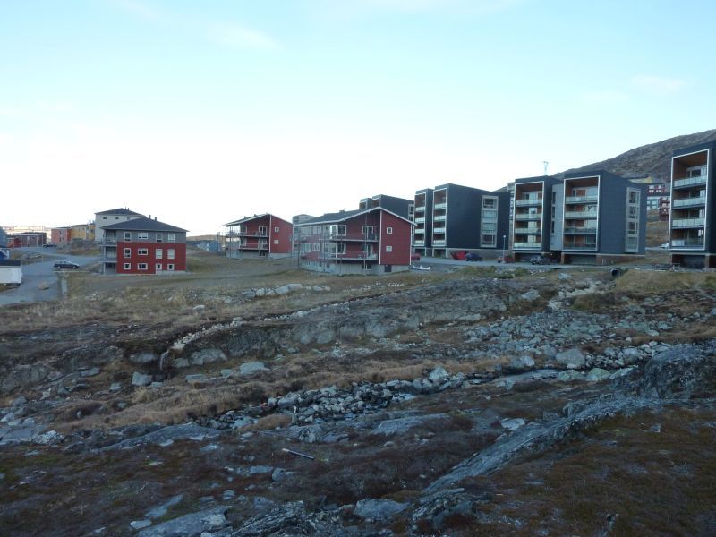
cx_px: 358
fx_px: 517
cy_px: 268
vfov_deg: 54.9
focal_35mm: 25
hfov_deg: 69.4
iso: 200
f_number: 4
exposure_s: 1/250
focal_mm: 4.1
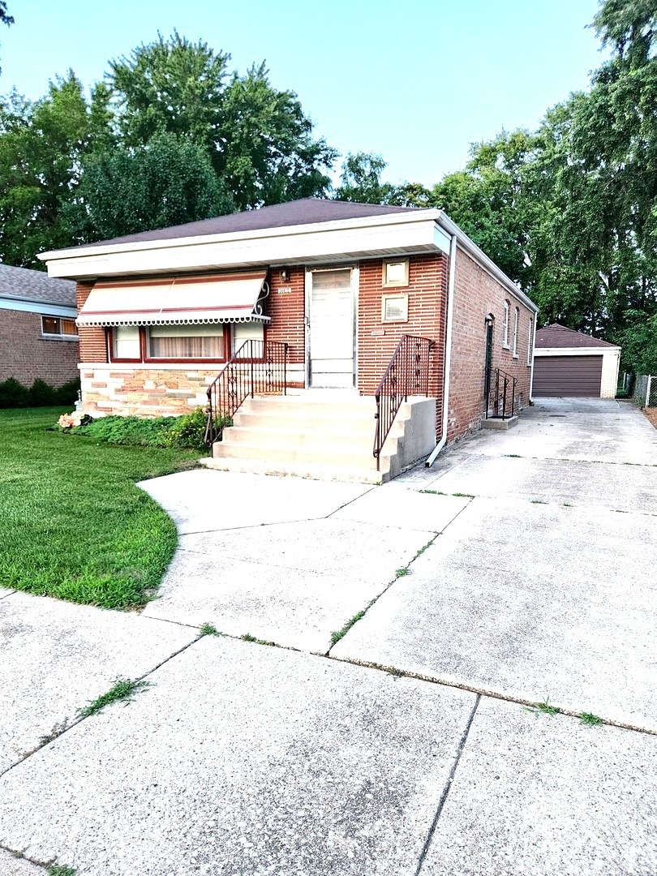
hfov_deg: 58.9
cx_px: 328
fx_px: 582
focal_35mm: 23
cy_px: 438
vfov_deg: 73.9
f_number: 1.8
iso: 640
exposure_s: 1/40
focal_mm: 5.4
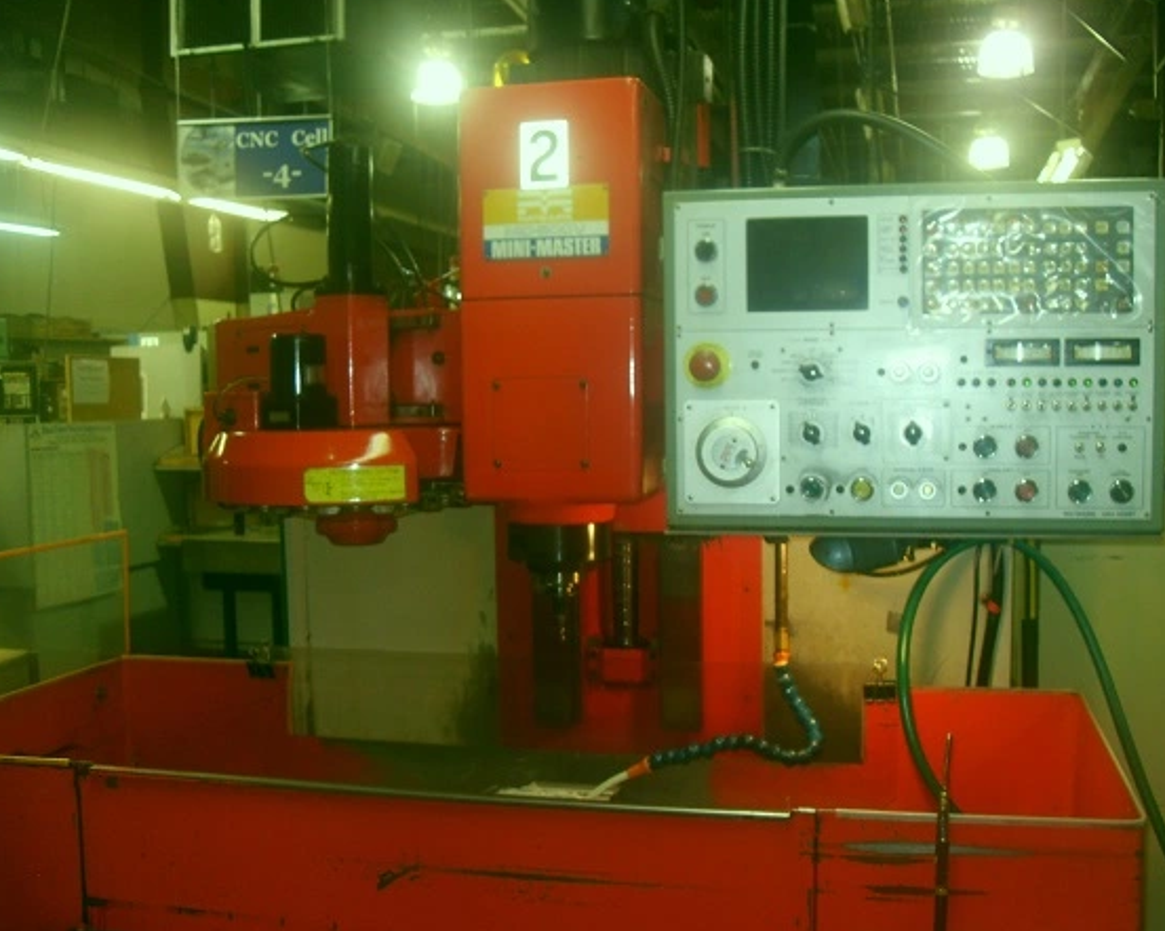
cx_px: 621
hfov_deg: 50.3
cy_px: 461
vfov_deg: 41.1
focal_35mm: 36
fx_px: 1241
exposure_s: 1/45
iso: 100
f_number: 2.8
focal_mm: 6.3
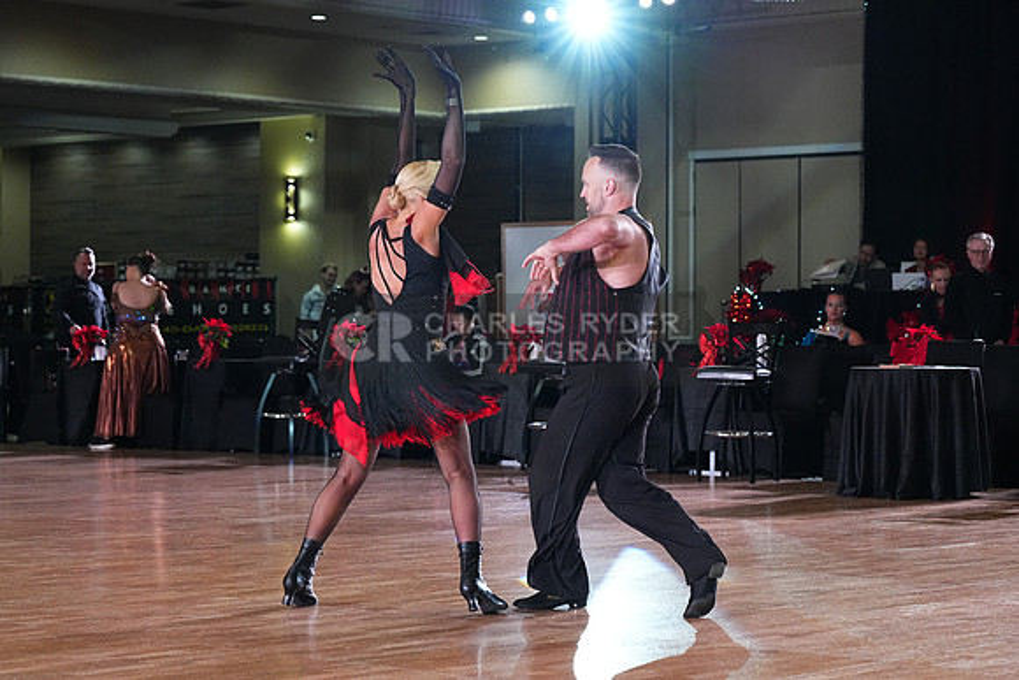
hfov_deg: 22.4
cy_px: 340
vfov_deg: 15.0
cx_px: 510
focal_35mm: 91
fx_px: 2576
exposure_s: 1/400
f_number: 5.6
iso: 6400
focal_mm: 91
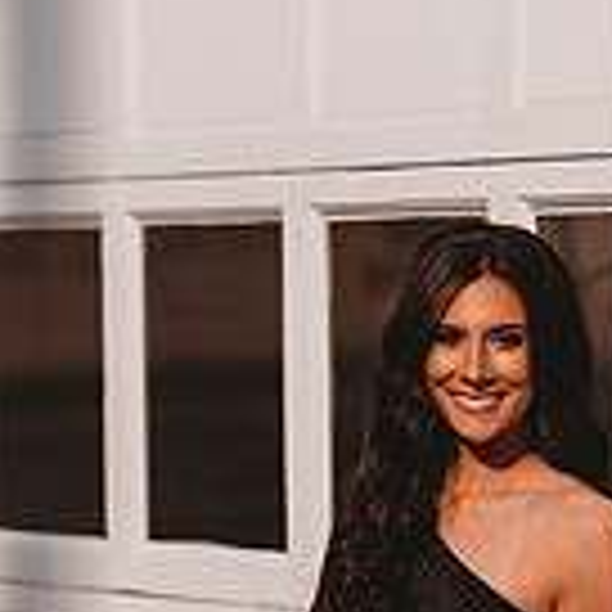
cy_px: 364
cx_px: 446
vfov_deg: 7.3
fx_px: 4781
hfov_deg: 7.3
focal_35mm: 239
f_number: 2.5
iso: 100
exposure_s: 1/6400
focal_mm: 85
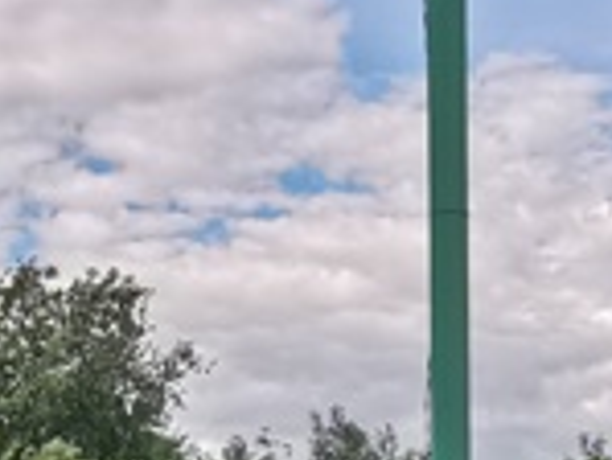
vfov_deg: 14.1
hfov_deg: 21.4
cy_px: 871
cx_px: 427
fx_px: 1610
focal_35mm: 91
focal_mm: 2.35
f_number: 2.2
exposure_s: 1/778
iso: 50
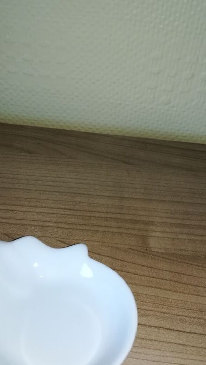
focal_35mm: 36
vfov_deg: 54.7
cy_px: 225
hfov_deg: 32.8
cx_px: 91
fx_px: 350
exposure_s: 1/33.3
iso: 125
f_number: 2.2
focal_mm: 3.83
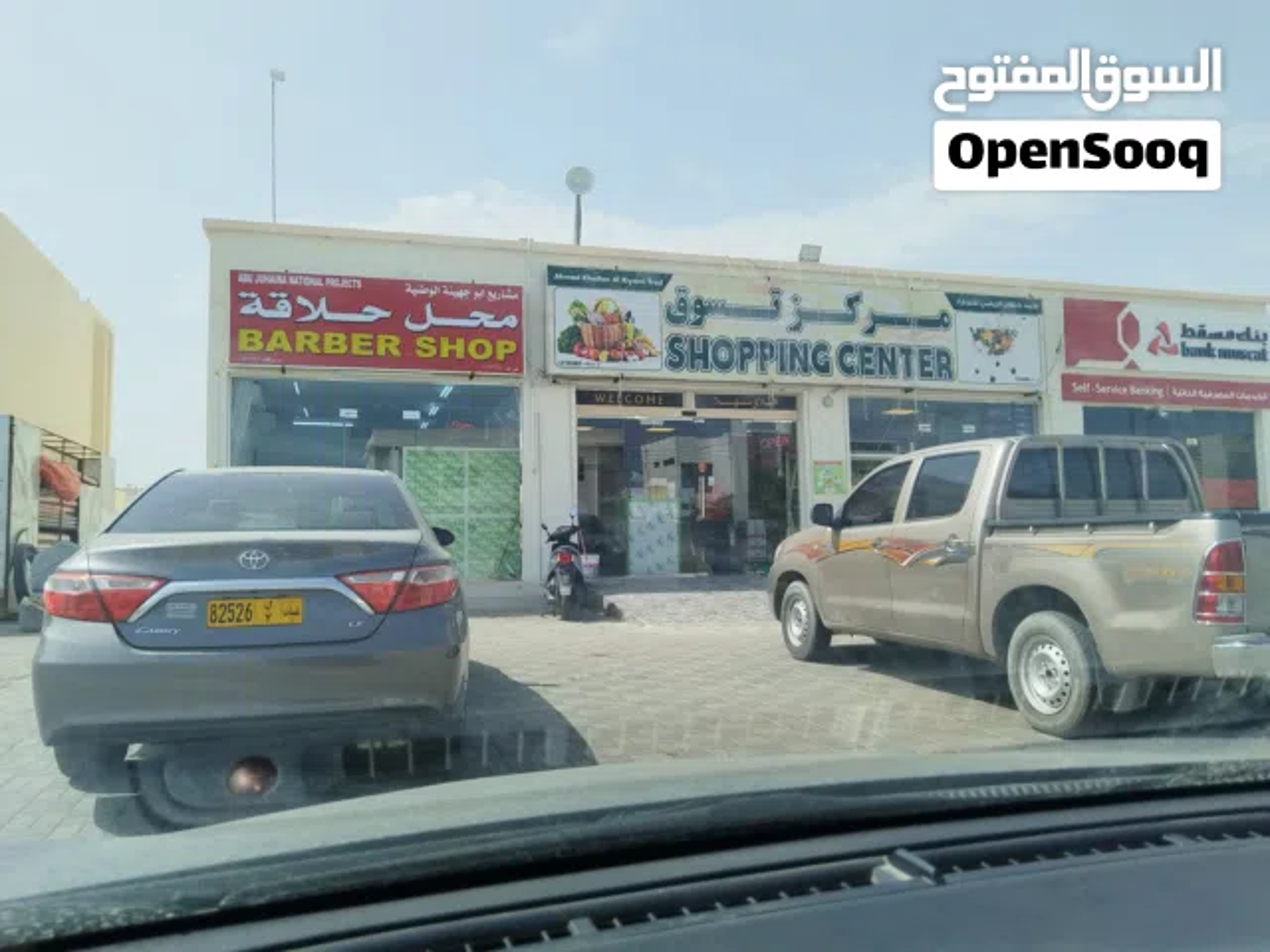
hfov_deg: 67.3
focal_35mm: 26
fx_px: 954
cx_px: 635
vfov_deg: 53.1
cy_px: 476
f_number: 1.9
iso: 100
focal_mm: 4.95
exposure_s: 1/978
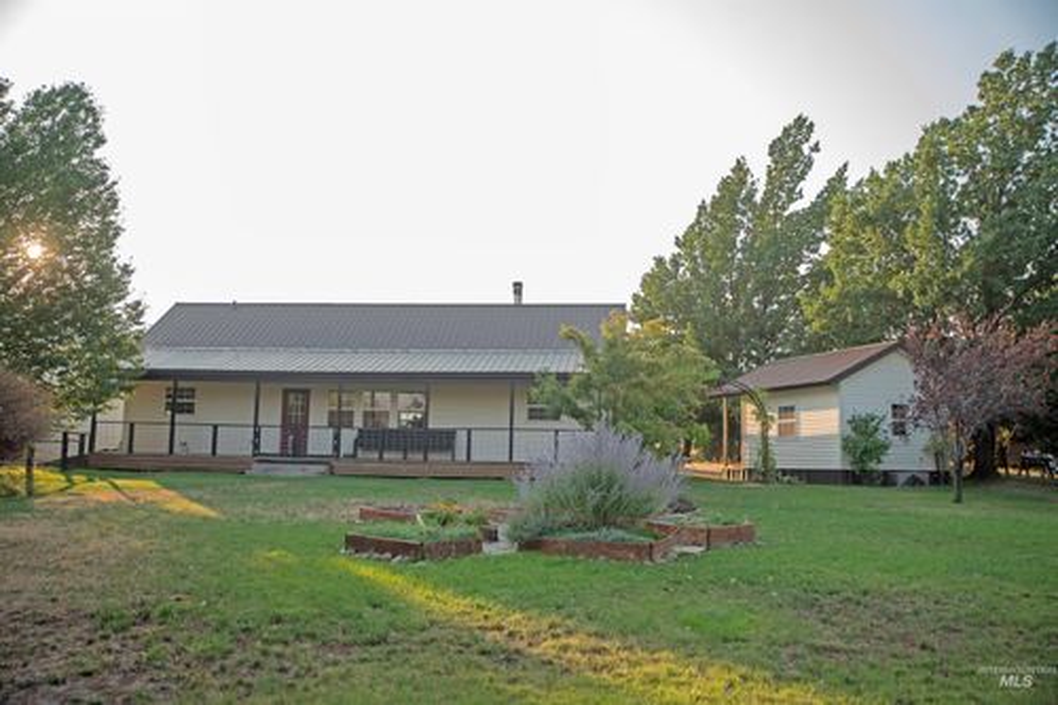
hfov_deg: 58.7
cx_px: 529
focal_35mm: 32
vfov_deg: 41.1
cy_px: 352
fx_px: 940
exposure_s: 1/640
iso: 250
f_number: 2.8
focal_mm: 32
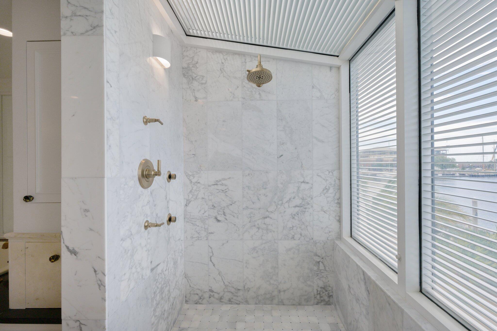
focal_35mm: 16
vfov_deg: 73.7
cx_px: 248
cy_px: 166
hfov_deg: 96.8
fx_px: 221
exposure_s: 1/500
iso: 320
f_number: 9
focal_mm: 16
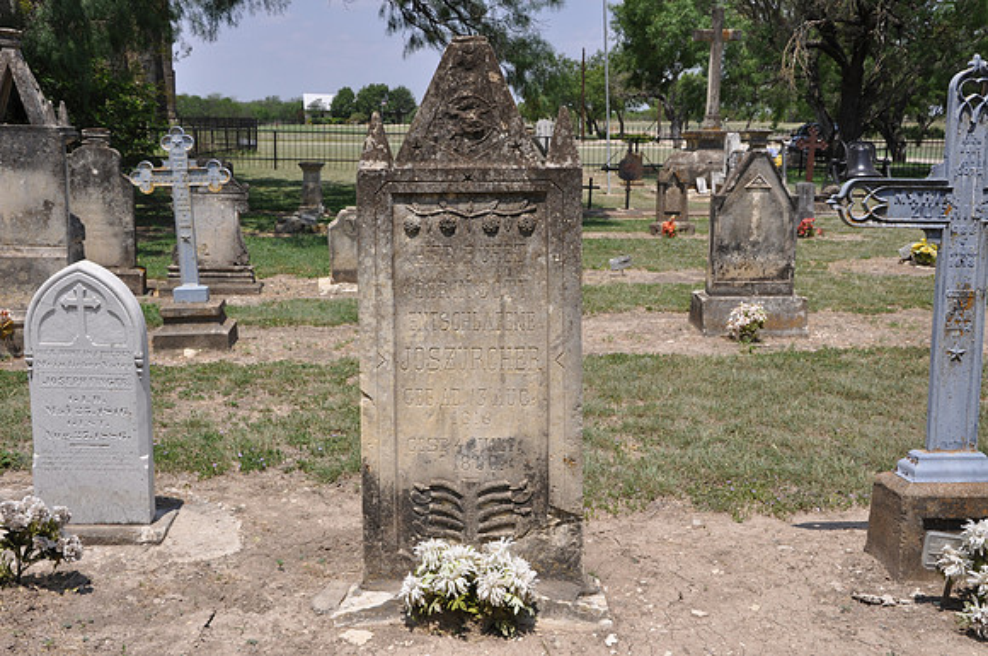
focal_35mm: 38
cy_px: 328
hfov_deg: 51.3
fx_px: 1028
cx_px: 494
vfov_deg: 35.4
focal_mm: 25
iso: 200
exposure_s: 1/100
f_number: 10
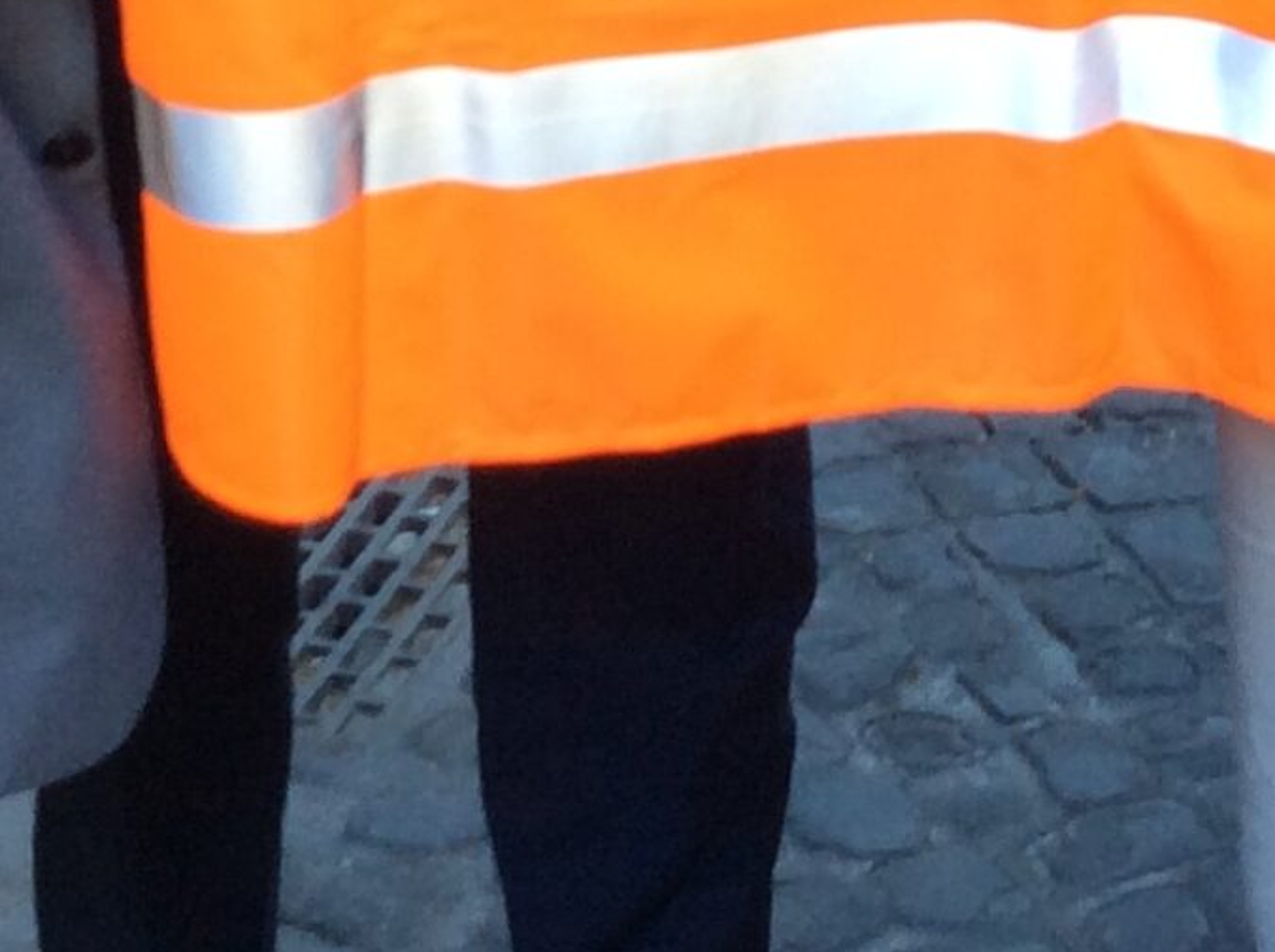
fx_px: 4598
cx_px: 1071
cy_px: -833
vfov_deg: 11.0
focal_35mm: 125
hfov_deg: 15.7
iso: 40
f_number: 2.4
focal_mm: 3.3
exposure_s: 1/24
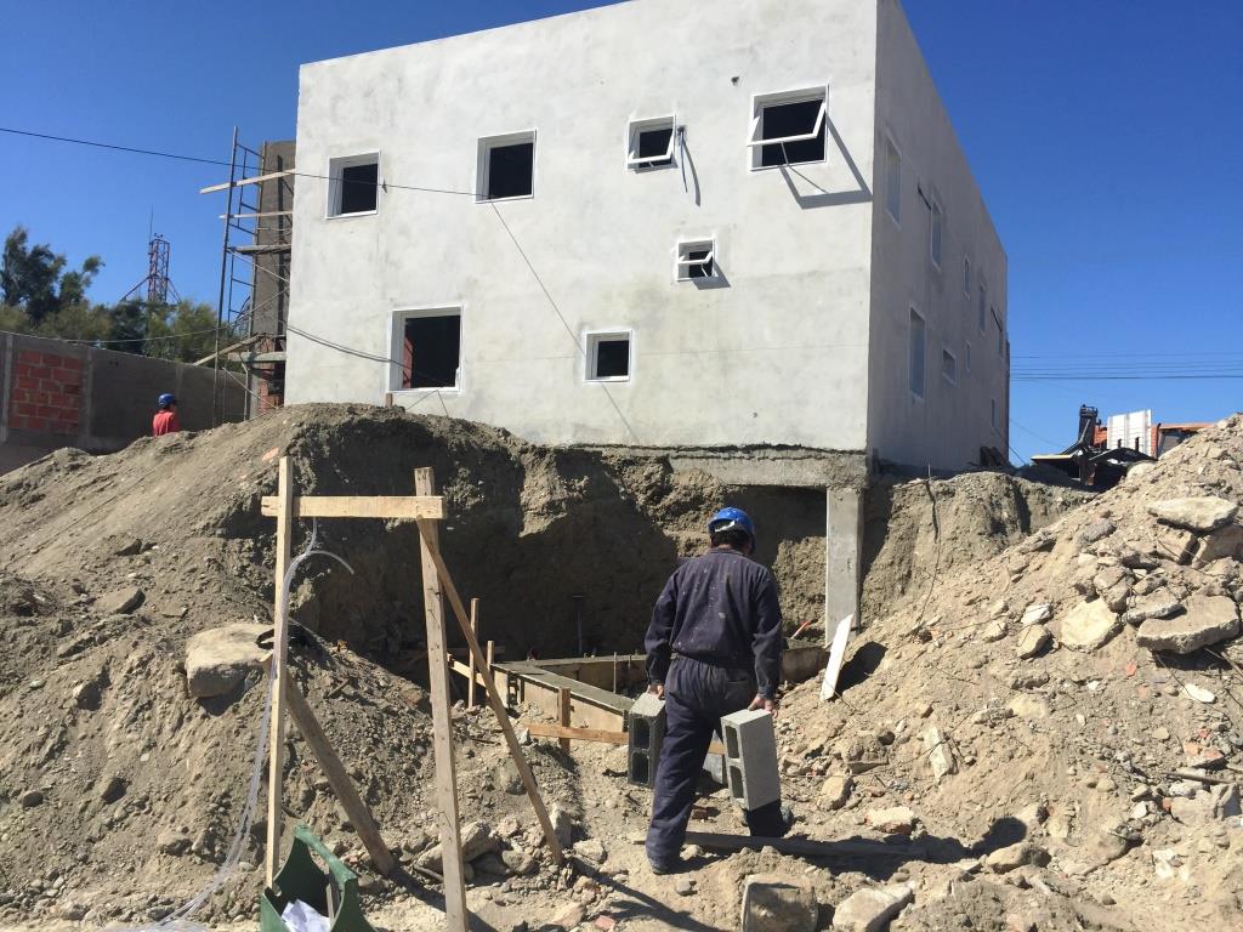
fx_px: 1041
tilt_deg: +4.4
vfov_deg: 48.2
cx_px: 622
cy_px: 466
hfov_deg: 61.7
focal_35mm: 29
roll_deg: -2.7
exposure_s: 1/2639
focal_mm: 4.15
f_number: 2.2
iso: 32
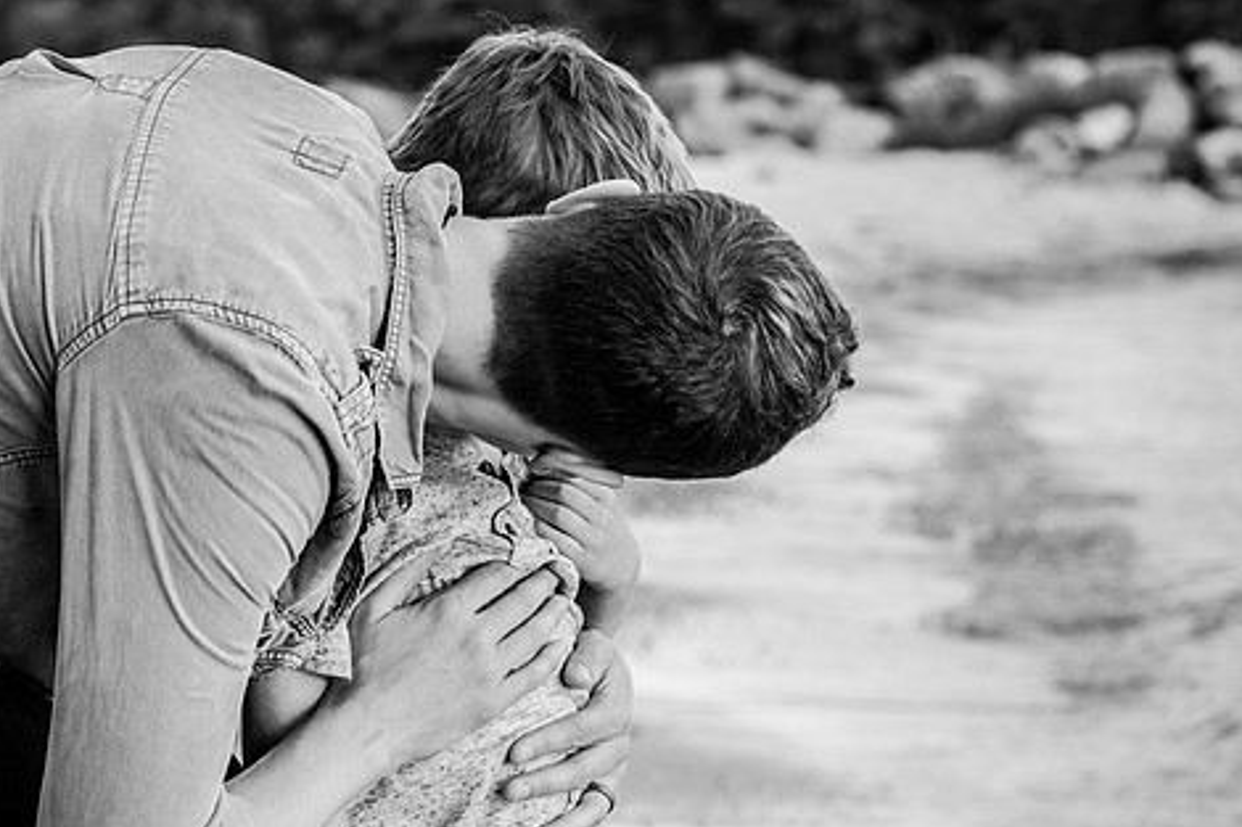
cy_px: 480
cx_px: 513
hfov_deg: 19.4
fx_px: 3621
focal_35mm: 105
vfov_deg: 13.0
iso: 500
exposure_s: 1/320
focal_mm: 85
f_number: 5.6
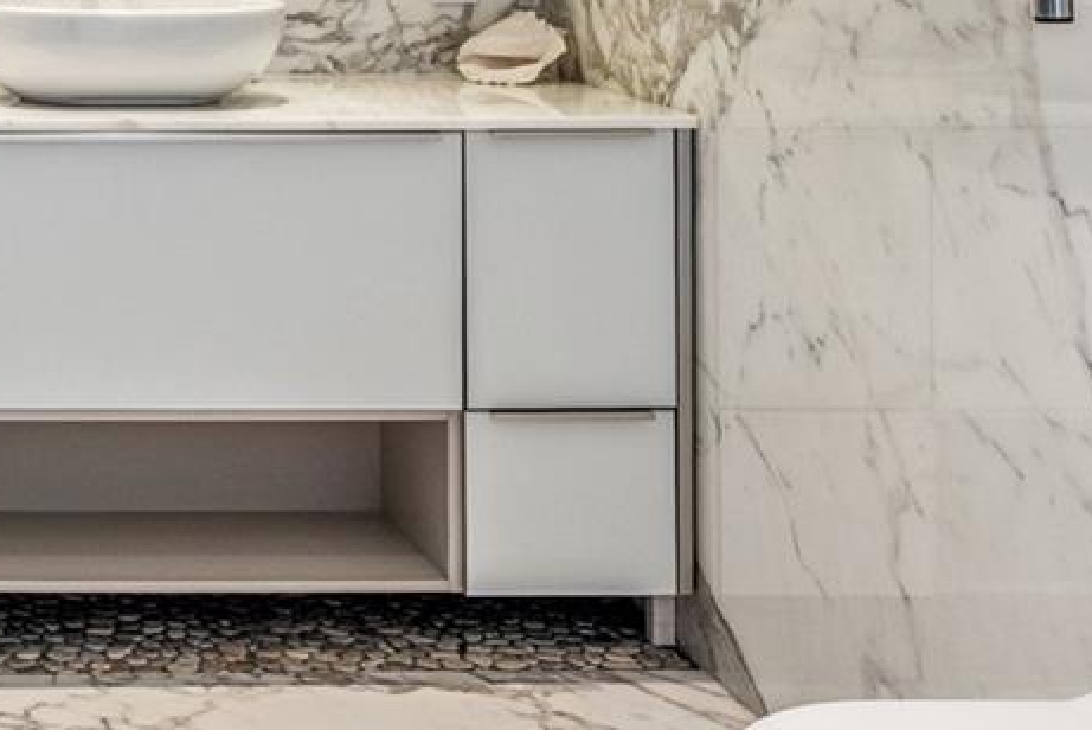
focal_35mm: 71
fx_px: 2155
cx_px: -298
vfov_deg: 18.4
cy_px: -96
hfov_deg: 24.9
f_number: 5.6
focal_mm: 16
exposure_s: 1/80
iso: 320
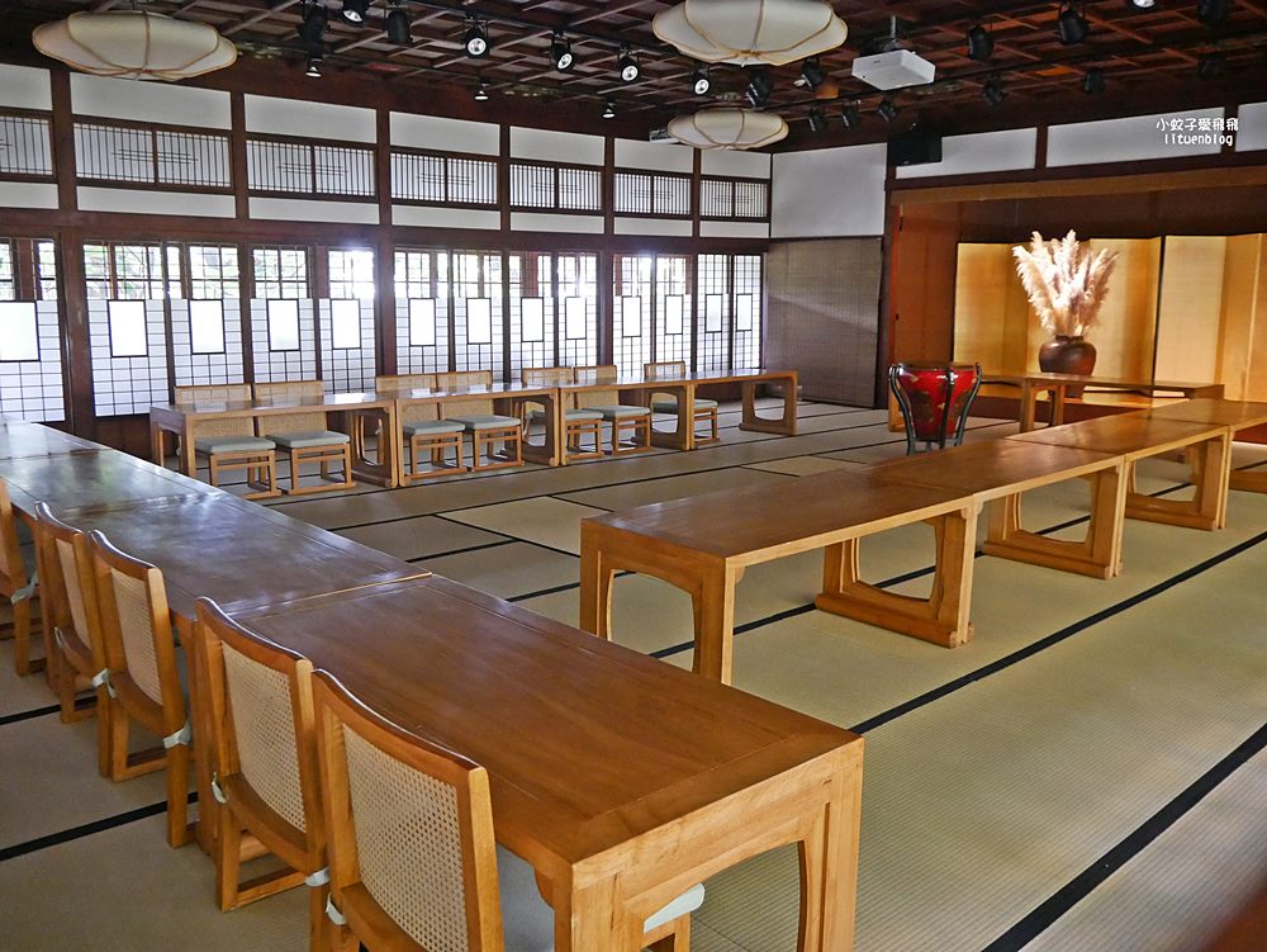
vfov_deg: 49.8
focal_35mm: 28
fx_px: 1025
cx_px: 634
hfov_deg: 63.4
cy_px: 476
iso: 3200
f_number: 3.5
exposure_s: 1/40
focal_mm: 14
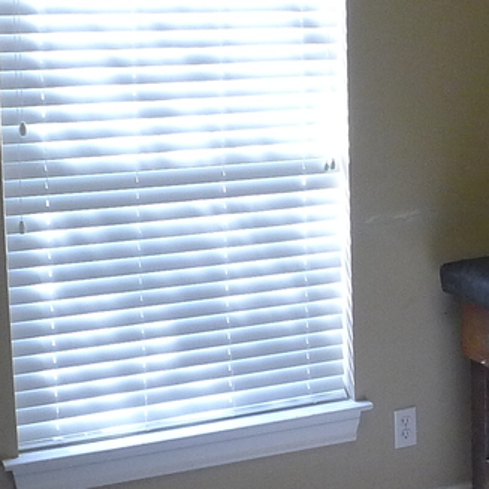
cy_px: 136
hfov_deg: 16.5
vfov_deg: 17.2
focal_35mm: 101
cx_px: 589
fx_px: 1614
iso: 320
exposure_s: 1/60
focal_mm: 5.1
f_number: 4
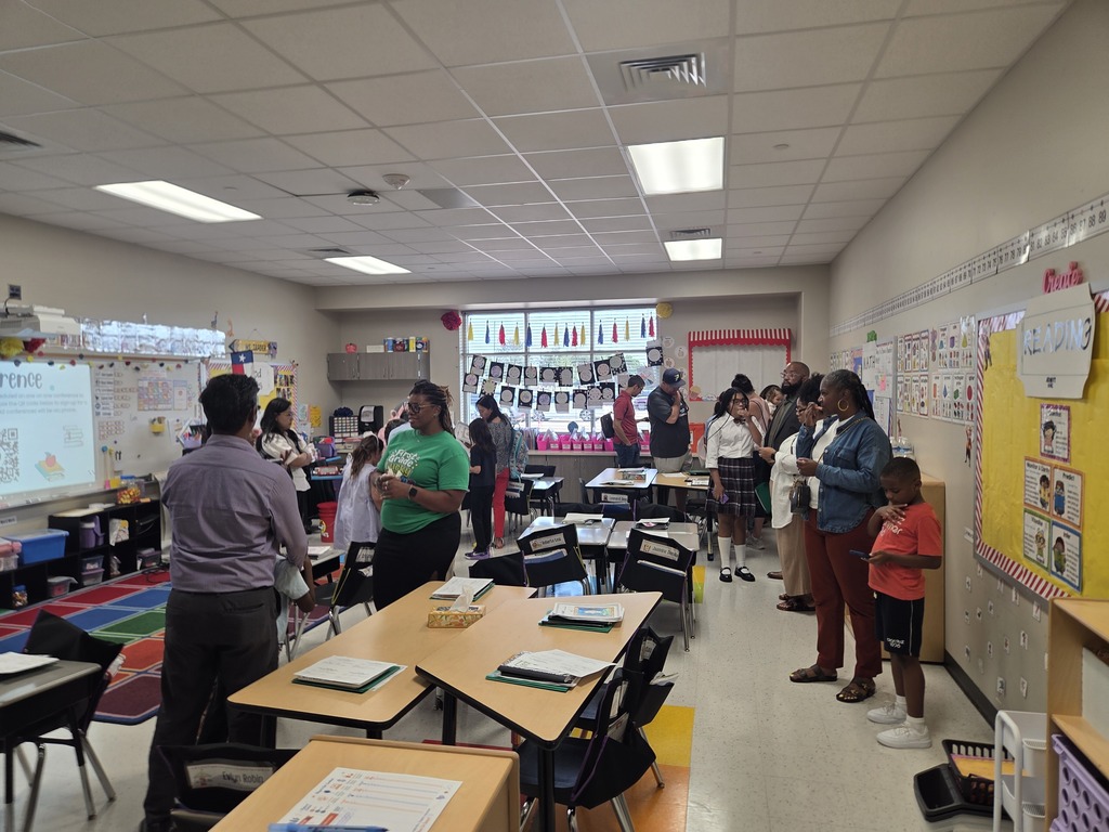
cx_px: 554
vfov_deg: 58.9
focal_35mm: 23
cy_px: 416
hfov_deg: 73.9
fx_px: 737
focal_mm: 5.4
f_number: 1.8
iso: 32
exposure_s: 1/50.2
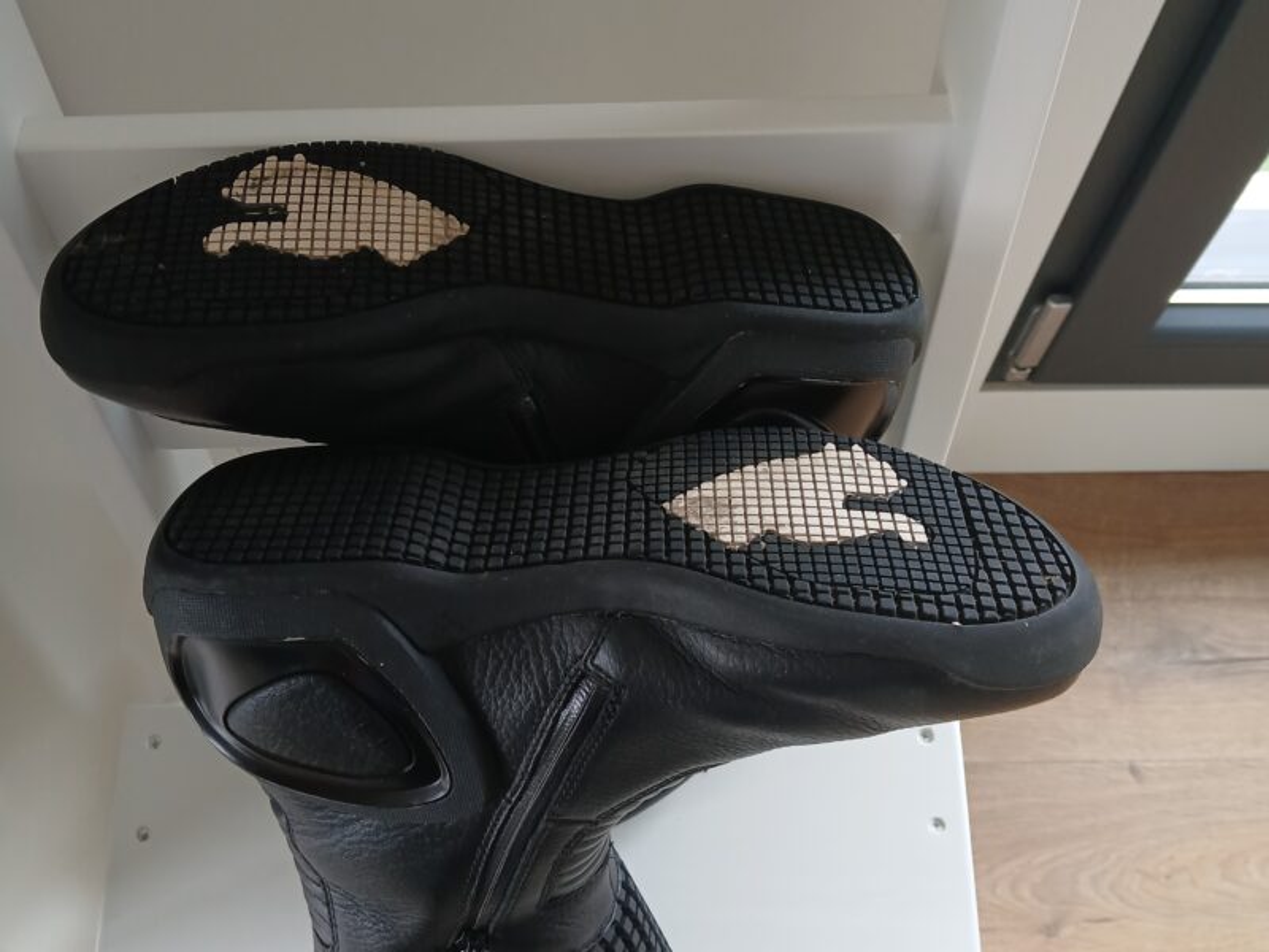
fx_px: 953
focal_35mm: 26
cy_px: 476
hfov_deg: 67.3
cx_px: 634
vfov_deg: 53.1
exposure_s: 1/50
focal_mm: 3.98
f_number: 1.8
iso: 100
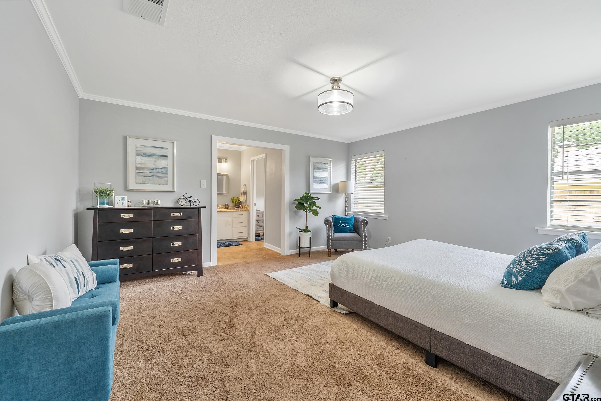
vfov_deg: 77.3
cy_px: 200
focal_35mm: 15
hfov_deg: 100.4
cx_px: 300
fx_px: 250
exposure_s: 1/13
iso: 800
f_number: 8
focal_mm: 15
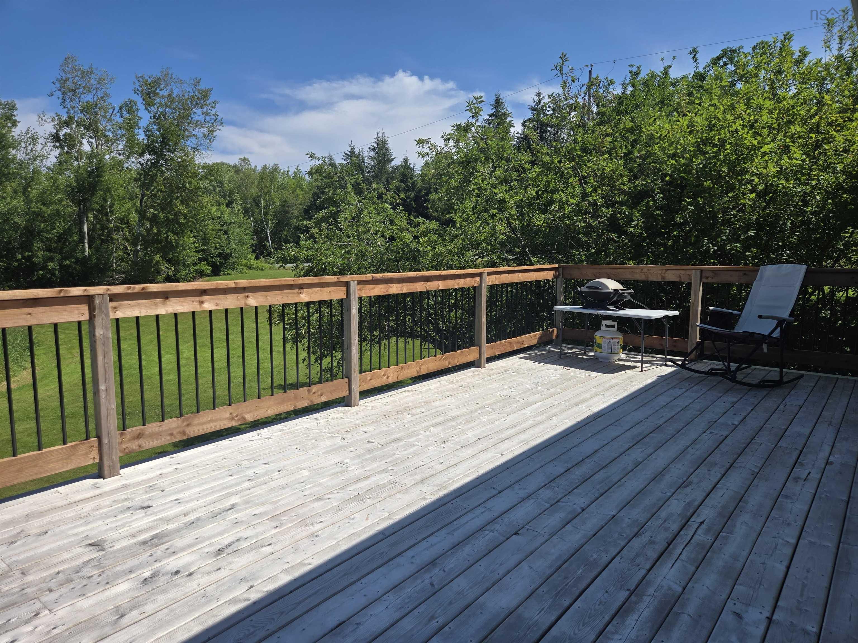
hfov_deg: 73.9
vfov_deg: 58.9
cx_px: 429
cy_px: 322
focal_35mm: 23
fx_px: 570
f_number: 1.8
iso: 25
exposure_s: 1/2352
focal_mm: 5.4
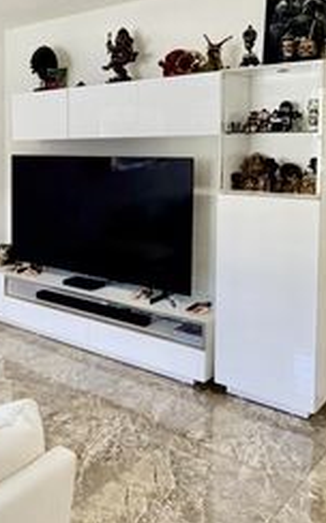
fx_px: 556
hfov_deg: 29.5
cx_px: -32
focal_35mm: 39
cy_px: 171
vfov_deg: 49.5
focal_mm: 2.22
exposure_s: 1/120
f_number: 2.2
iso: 250
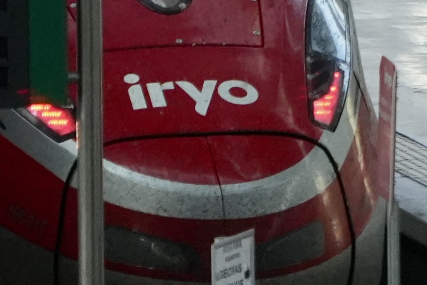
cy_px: -211
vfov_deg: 1.7
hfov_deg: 2.5
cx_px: 1021
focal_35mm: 822
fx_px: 9749
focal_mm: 120
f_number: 6.3
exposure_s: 1/640
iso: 3200
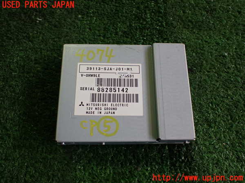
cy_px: 92
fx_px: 212
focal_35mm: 30
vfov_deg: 46.8
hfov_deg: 60.0
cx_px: 122
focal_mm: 5.4
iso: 250
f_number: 2.3
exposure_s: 1/125
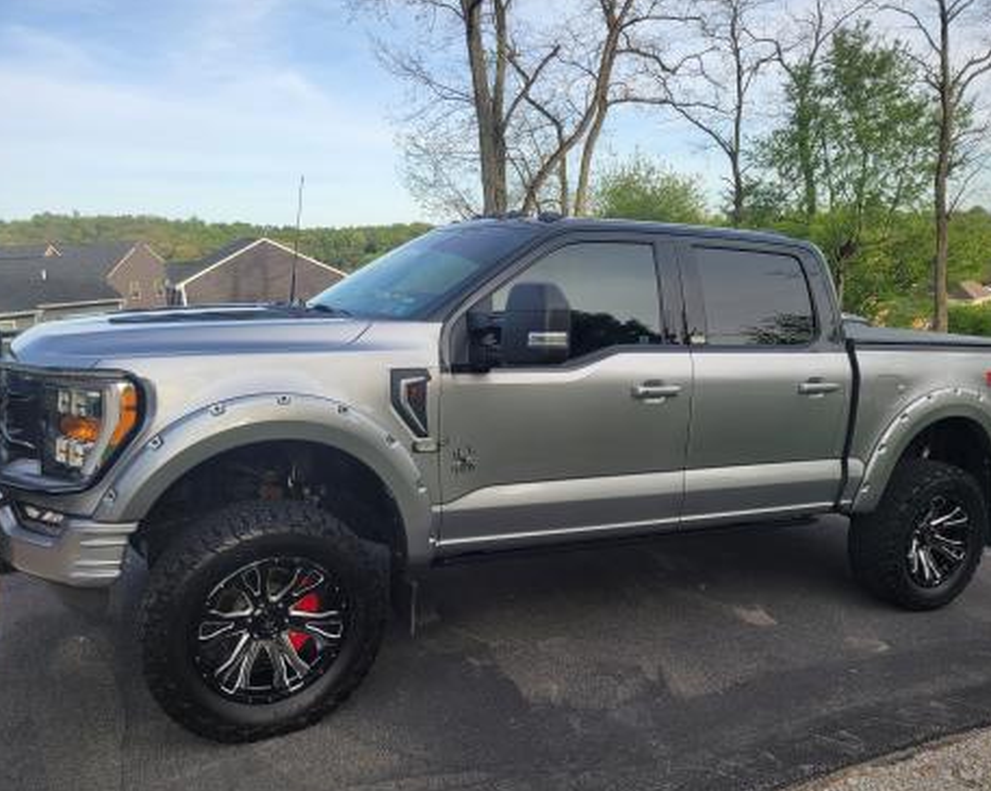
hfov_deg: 62.2
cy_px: 390
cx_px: 523
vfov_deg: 51.5
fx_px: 821
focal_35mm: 28
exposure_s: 1/944
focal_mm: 5.4
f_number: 1.8
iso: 40
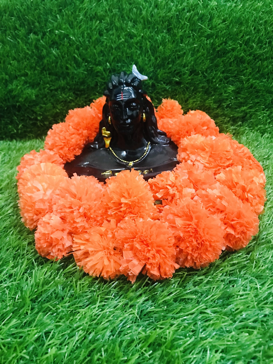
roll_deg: +2.1
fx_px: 294
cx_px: 136
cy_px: 182
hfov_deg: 49.8
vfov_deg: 63.4
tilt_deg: -25.7
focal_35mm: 28
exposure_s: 1/7
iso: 100
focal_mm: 3.99
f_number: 1.8
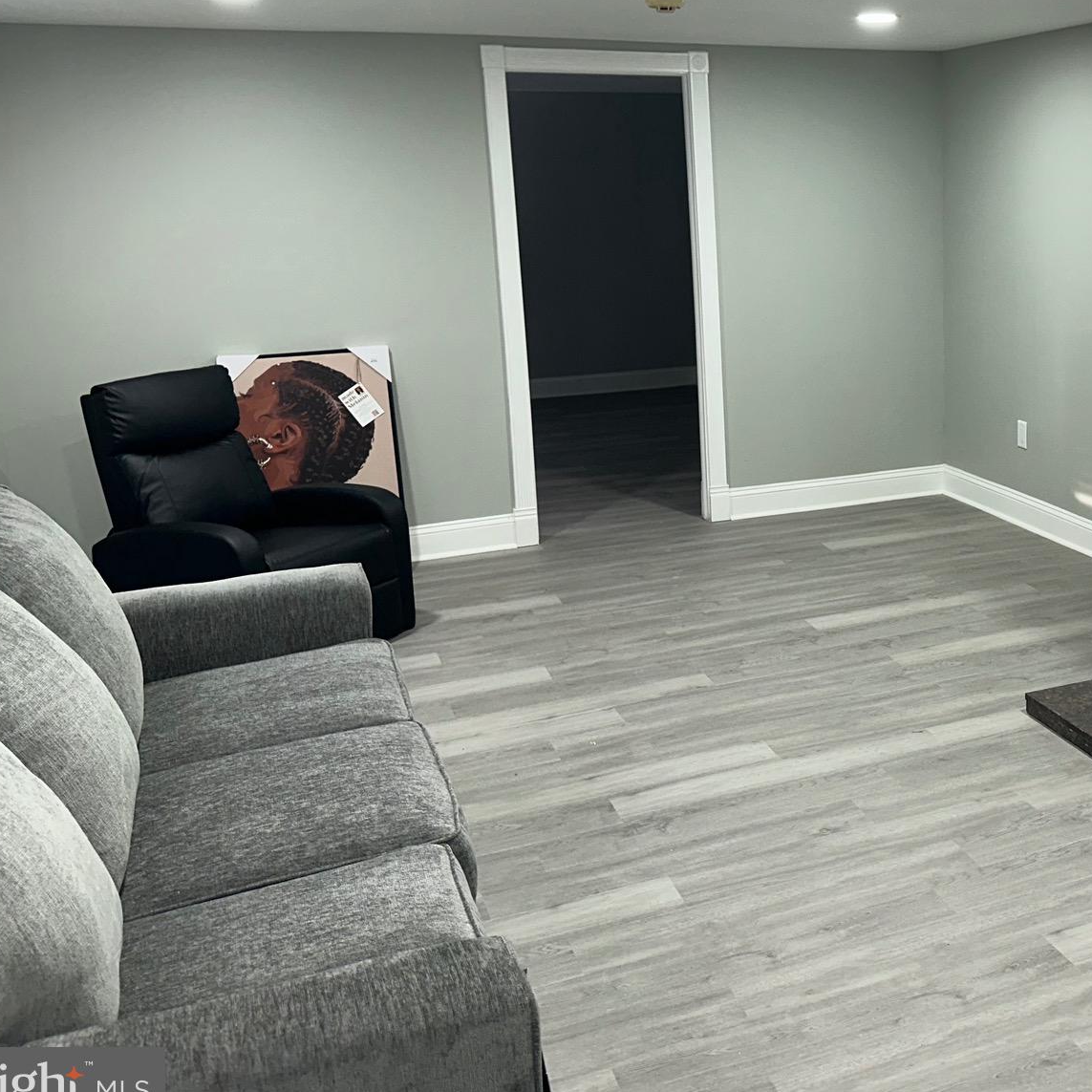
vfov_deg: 43.4
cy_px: 392
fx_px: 1356
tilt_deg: -10.8
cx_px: 905
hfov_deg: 41.6
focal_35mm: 38
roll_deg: +1.4
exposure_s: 1/34
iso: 50
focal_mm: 6.86
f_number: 1.78
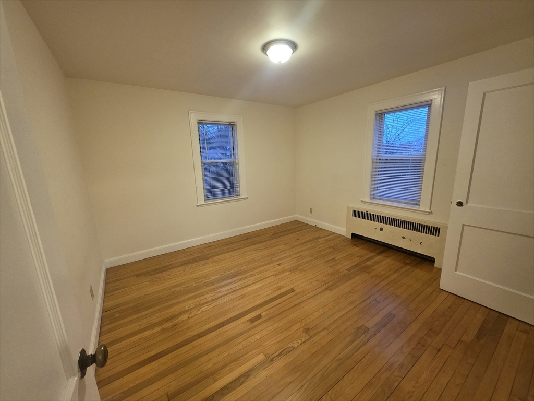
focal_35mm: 13
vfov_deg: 89.9
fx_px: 201
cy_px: 200
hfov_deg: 106.2
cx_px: 267
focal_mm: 2.2
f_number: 1.9
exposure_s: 1/60
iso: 400
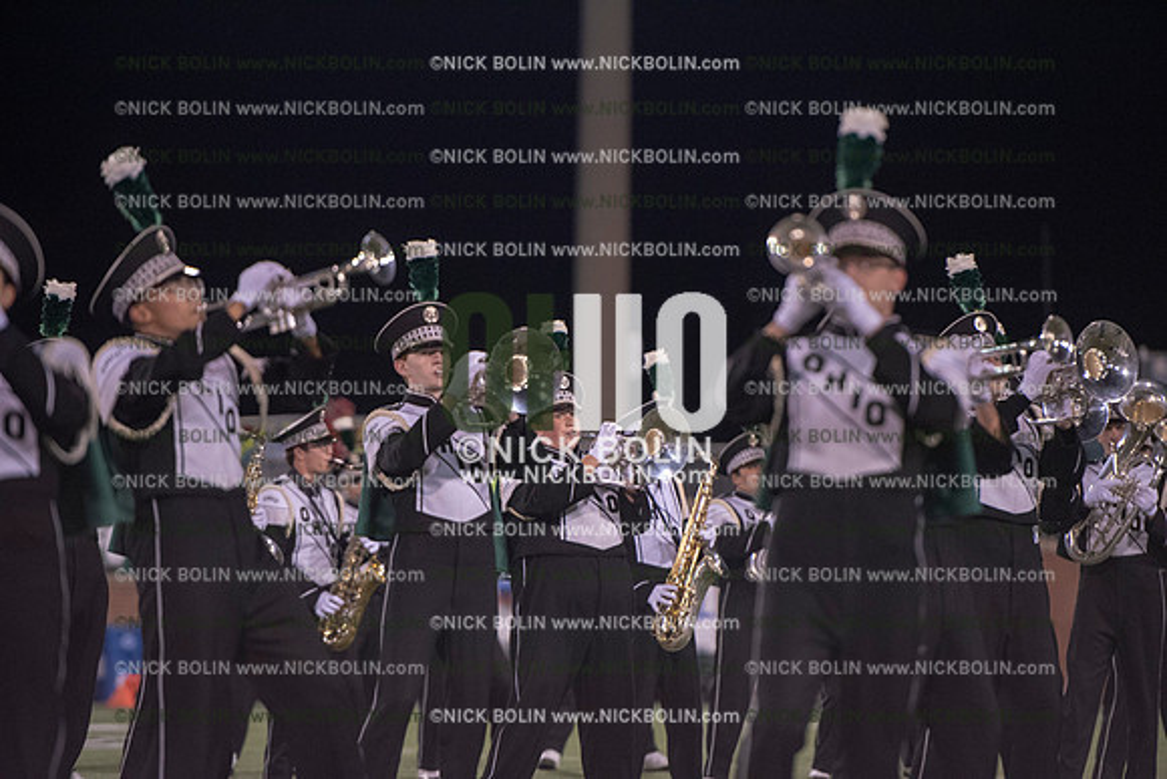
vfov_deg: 6.9
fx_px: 6485
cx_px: 584
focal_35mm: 200
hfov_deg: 10.3
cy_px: 390
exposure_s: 1/1250
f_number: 3.2
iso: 5000
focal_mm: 200
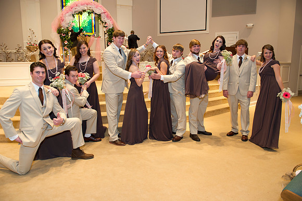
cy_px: 100
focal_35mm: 24
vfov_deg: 53.1
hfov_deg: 73.8
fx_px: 201
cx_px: 151
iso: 1250
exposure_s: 1/80
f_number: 4
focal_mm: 24
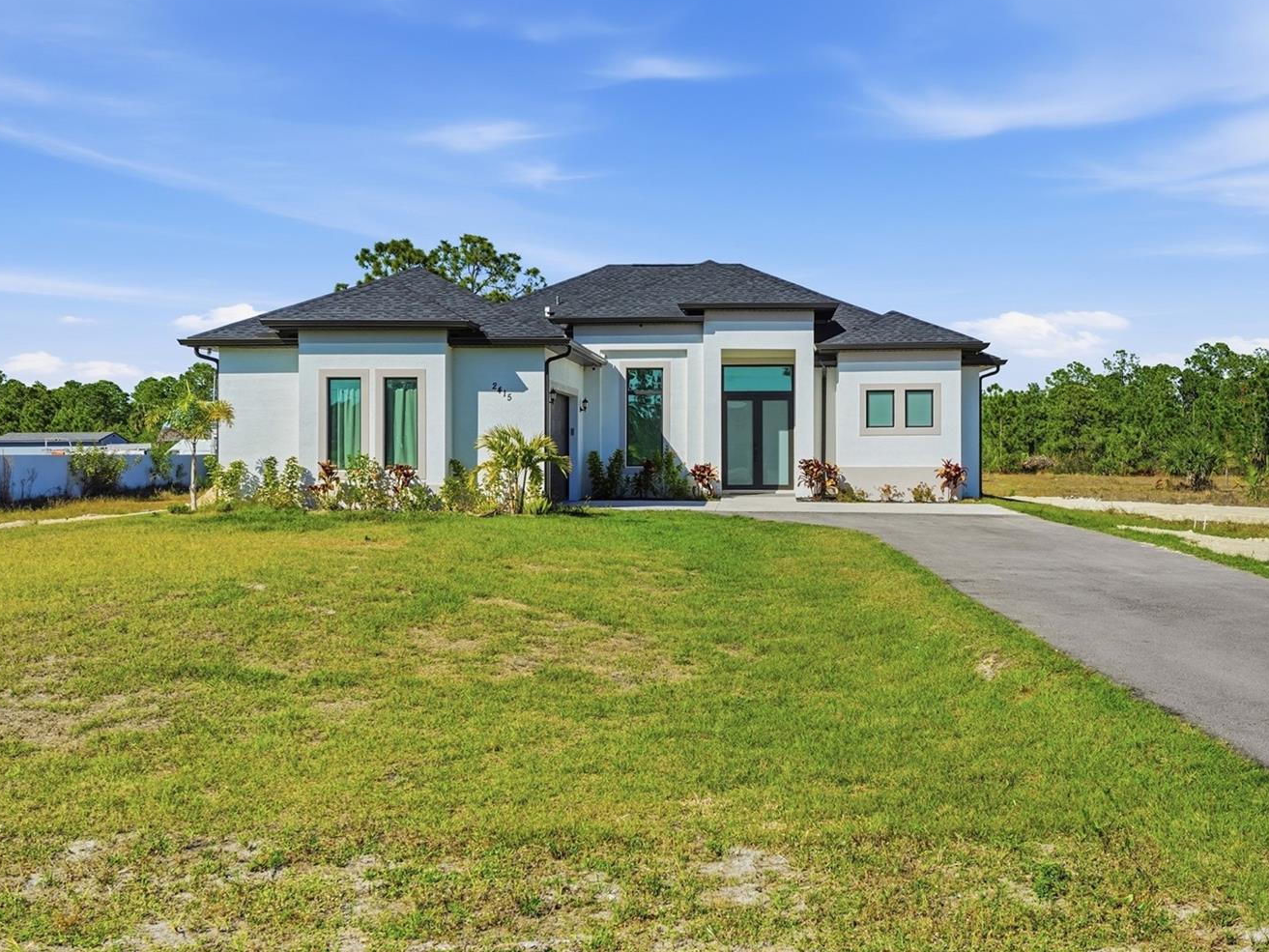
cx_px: 670
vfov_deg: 35.1
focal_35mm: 41
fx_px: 1503
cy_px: 454
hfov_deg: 45.8
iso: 400
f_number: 9
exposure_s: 1/6400
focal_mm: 35
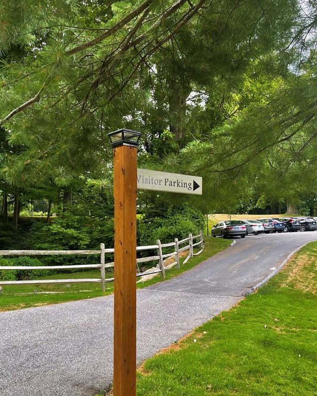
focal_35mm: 34
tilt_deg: +5.2
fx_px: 399
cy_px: 197
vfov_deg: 52.8
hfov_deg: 43.3
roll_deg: +0.1
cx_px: 148
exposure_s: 1/121
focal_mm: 5.1
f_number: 1.6
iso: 40
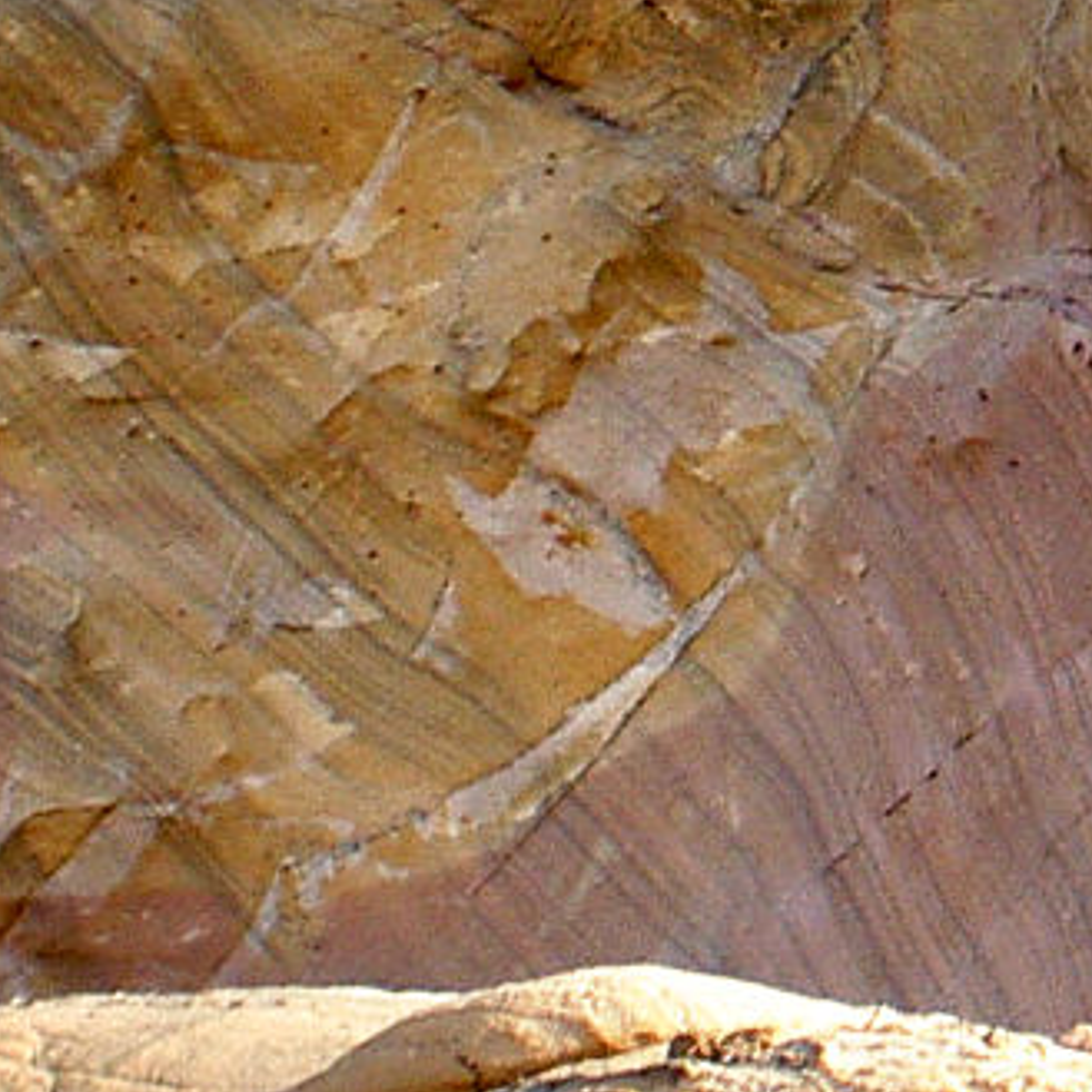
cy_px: -830
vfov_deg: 4.0
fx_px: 15632
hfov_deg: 4.0
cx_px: 1975
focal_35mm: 438
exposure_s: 1/160
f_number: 4.9
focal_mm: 16.8
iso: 50
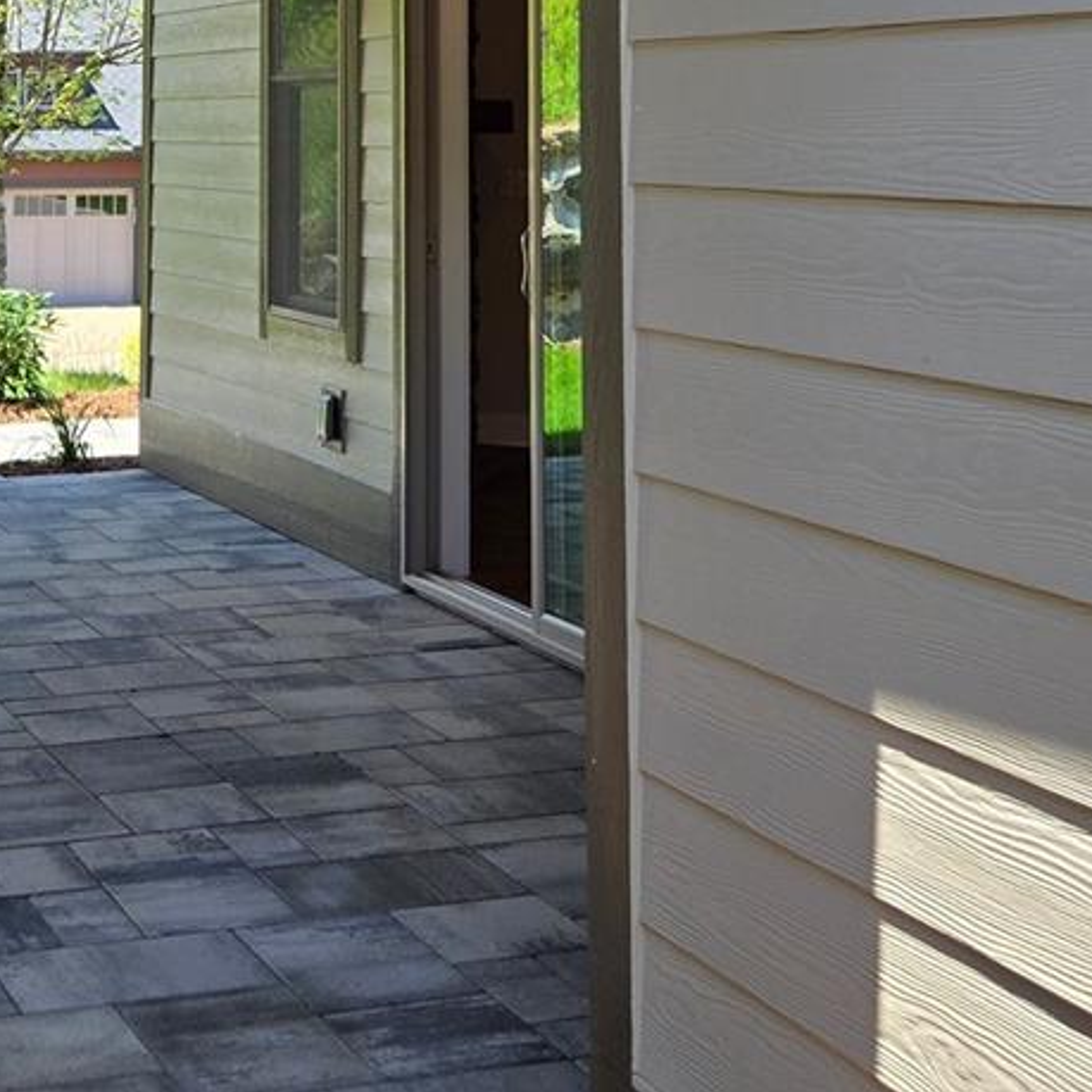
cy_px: -124
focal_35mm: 68
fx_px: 2427
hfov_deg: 25.0
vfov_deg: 23.7
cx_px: 255
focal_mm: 5.4
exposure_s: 1/771
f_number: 1.8
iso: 25
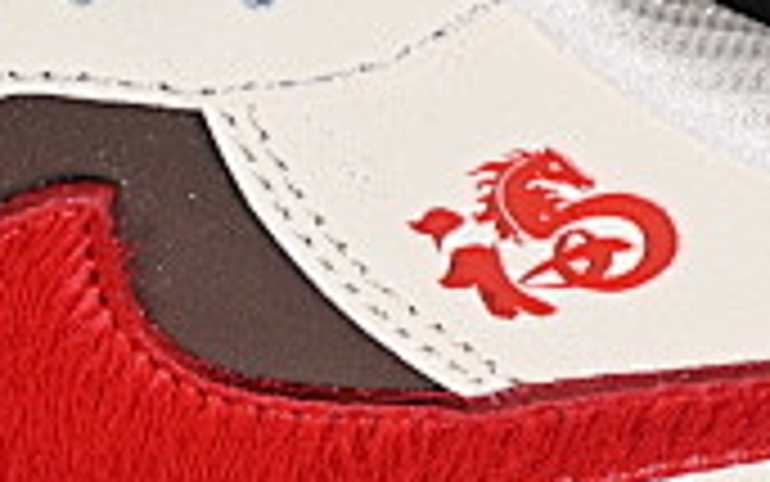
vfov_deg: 2.7
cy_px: -374
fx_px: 10139
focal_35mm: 483
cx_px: -81
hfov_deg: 4.3
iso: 160
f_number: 7.1
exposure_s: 1/80
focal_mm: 50
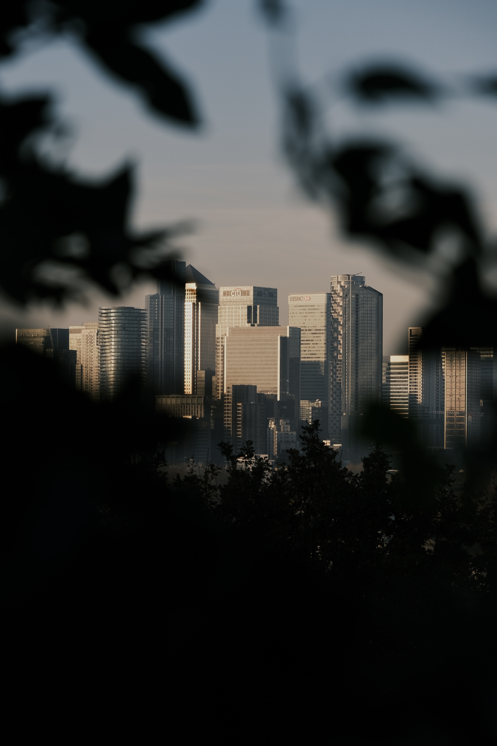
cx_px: 248
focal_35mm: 120
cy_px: 373
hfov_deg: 11.4
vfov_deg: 17.1
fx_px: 2485
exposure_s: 1/800
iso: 320
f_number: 5.6
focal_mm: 80
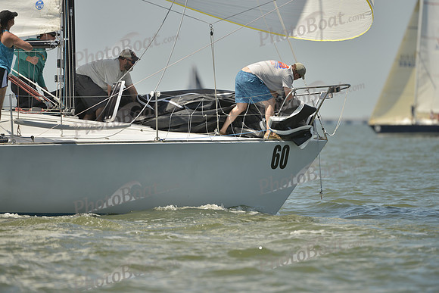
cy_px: 146
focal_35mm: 400
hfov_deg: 5.2
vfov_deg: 3.4
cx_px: 220
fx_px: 4879
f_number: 4.5
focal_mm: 400
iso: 200
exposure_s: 1/1600
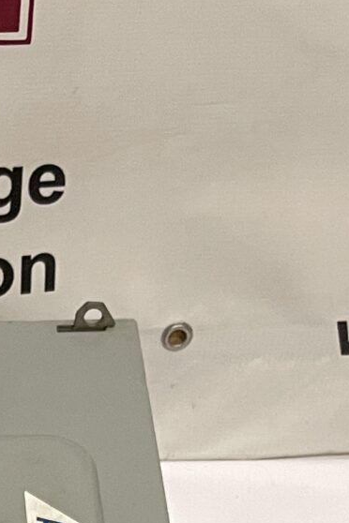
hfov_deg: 10.7
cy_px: 1031
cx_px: -159
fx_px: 1803
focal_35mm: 124
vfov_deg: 14.0
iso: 125
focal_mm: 4.2
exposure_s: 1/60
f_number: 1.6
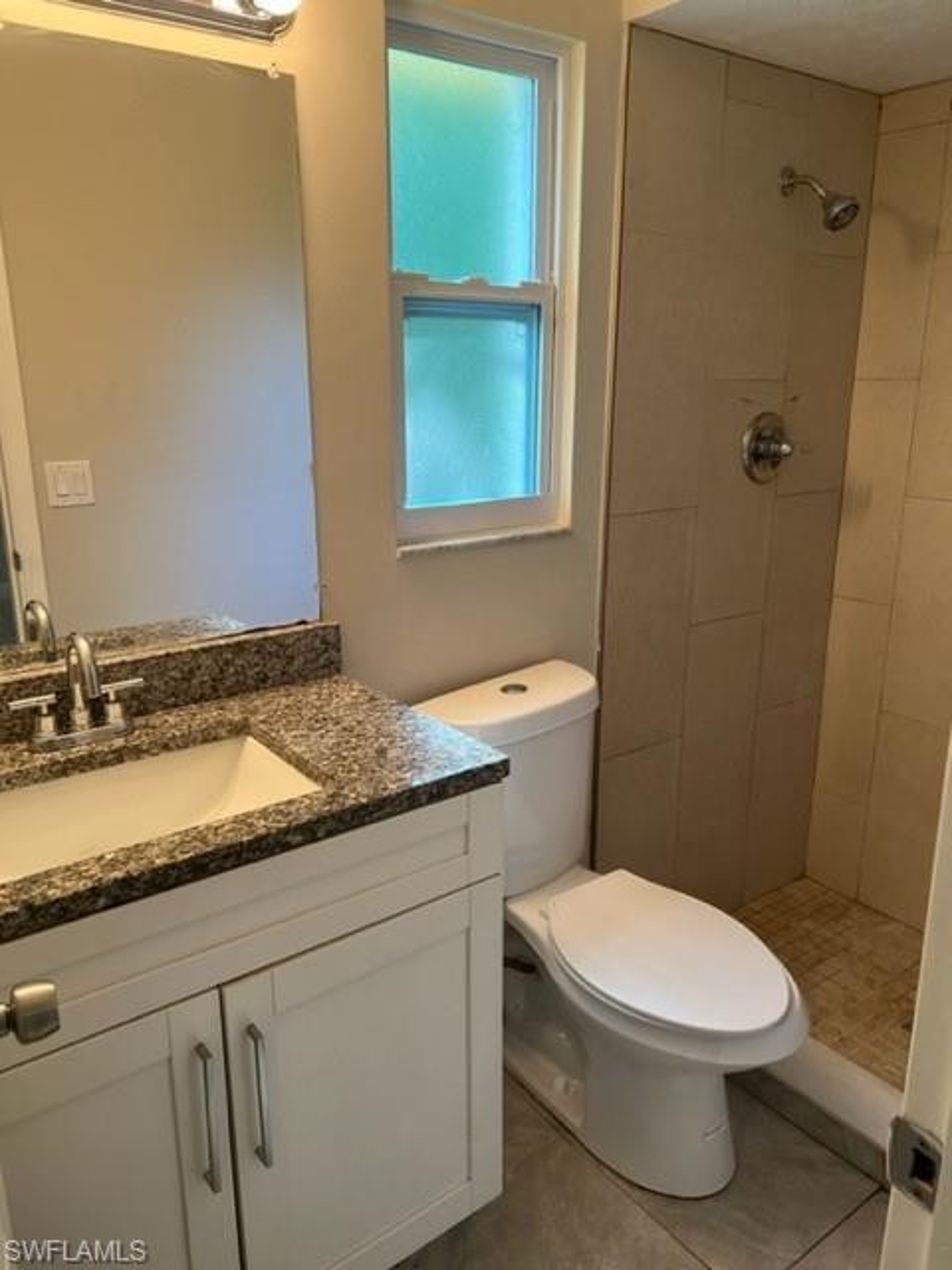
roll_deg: +0.7
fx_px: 953
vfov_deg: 67.3
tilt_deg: -15.1
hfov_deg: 53.1
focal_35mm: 26
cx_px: 476
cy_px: 635
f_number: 1.5
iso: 125
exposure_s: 1/120
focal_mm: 5.7
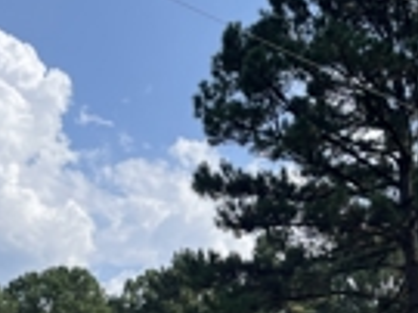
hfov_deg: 25.3
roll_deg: +0.8
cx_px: 254
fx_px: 929
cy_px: 226
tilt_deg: +19.3
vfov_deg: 19.0
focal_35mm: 77
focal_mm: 5.1
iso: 50
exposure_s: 1/3521
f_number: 1.6
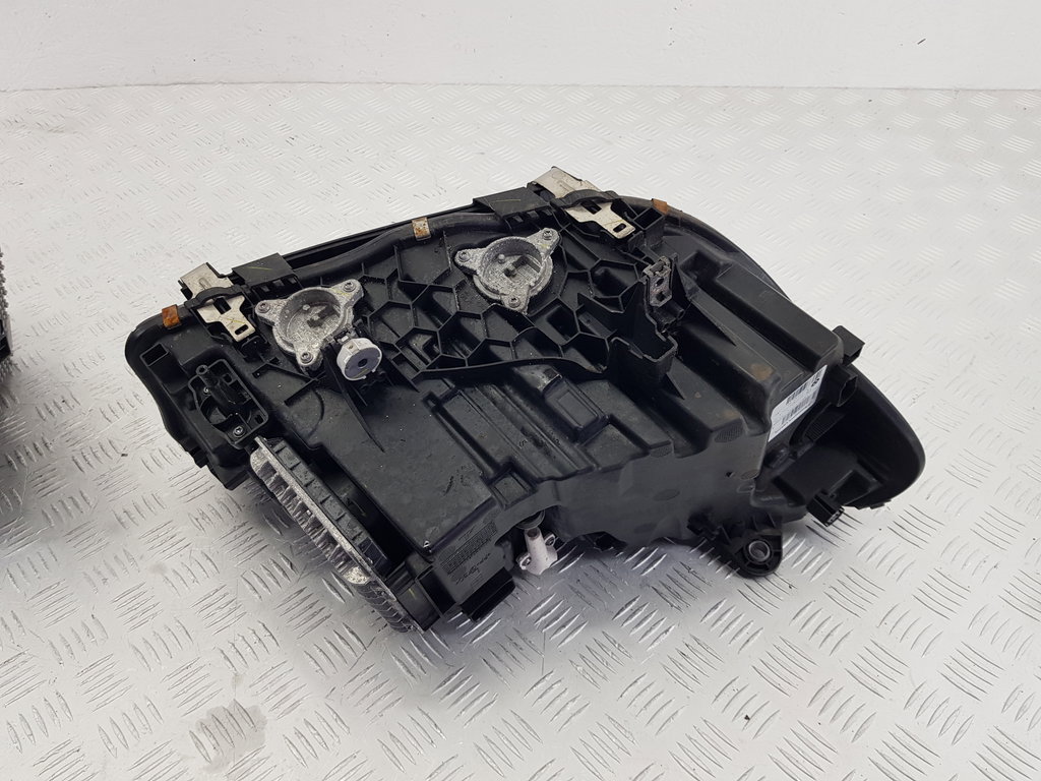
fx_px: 782
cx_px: 520
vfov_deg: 53.1
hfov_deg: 67.3
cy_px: 390
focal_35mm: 26
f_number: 1.7
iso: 80
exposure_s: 1/100
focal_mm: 4.2
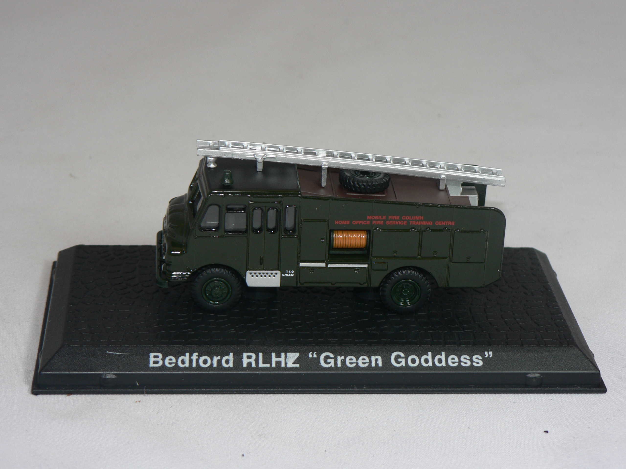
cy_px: 234
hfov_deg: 21.5
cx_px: 313
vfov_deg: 16.2
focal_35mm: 91
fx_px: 1646
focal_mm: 15.2
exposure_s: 1/60
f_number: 3.2
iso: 80
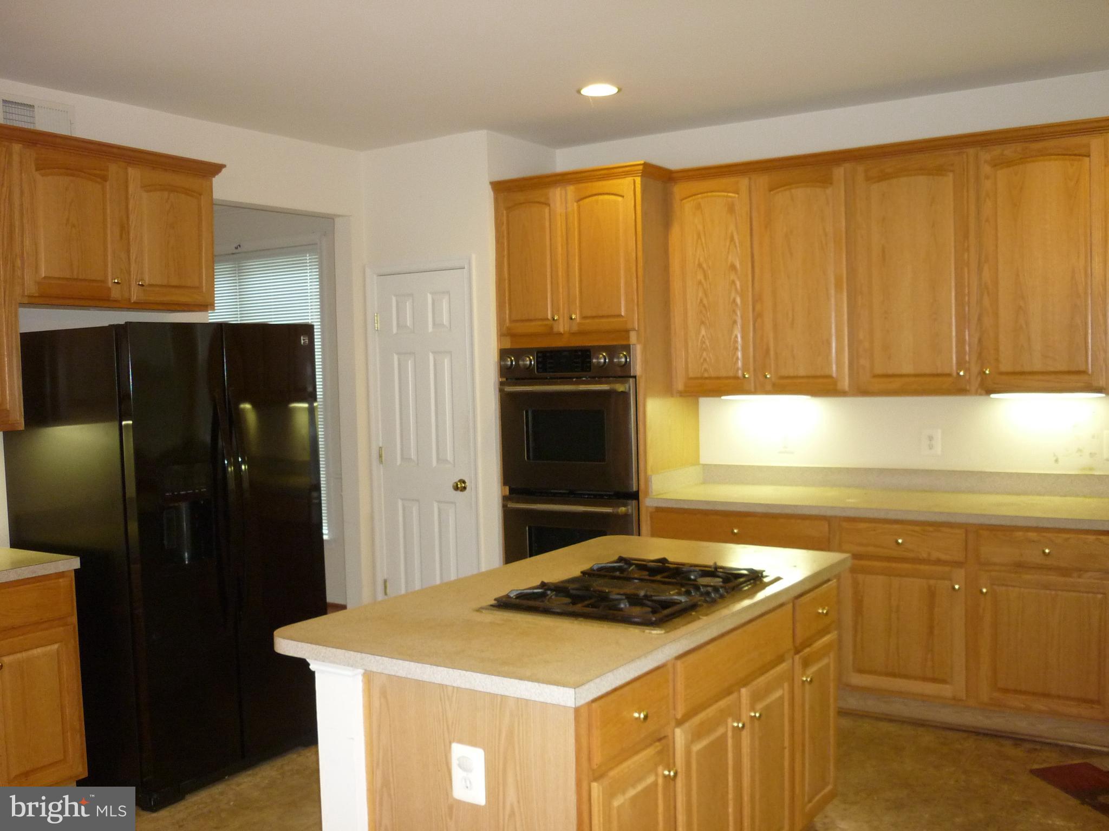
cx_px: 554
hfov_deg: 55.4
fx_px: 1057
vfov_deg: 42.9
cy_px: 416
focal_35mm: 33
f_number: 2.8
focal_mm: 5.5
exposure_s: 1/30
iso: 250
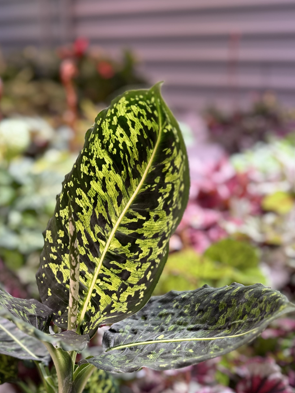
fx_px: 455
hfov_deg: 35.3
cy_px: 311
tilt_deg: -31.8
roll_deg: +2.6
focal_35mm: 40
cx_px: 78
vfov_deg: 44.6
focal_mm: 6.76
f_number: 1.78
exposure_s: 1/142
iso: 64
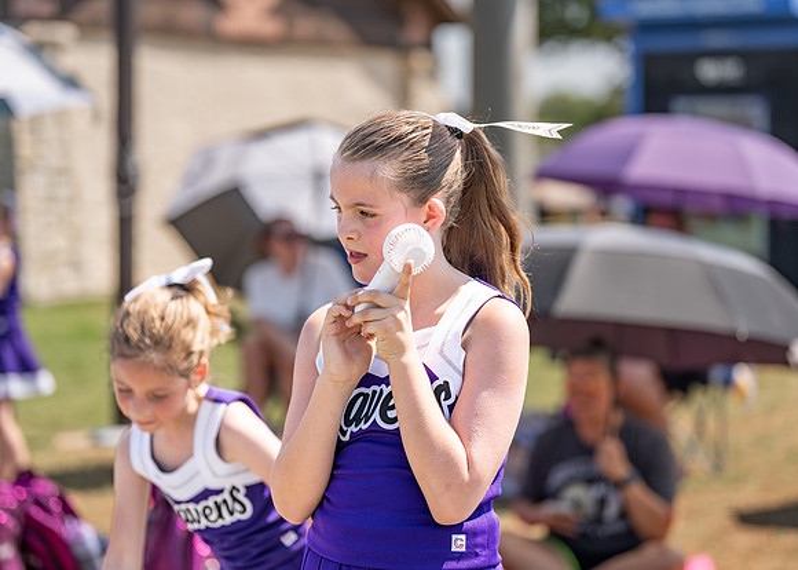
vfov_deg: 12.6
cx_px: 406
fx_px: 2575
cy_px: 280
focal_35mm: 114
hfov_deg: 17.6
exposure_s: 1/2500
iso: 160
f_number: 2.8
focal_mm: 105
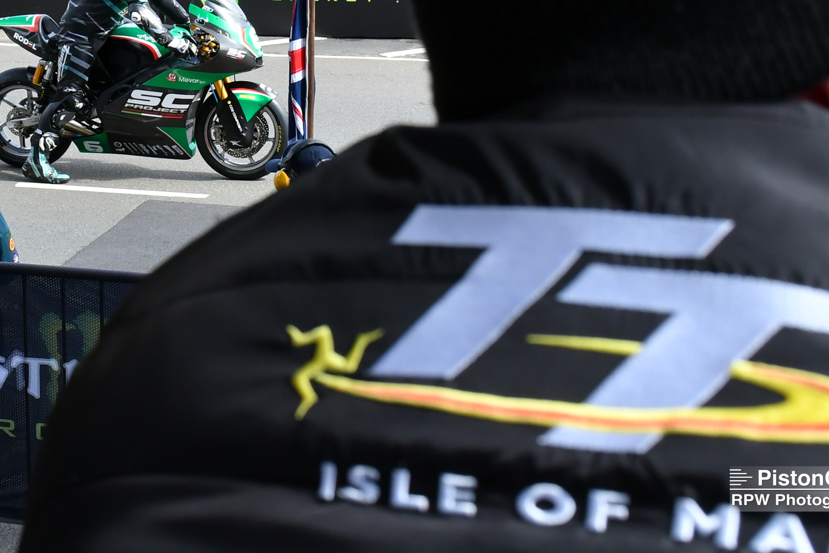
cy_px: 177
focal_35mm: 59
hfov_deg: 34.1
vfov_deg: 23.0
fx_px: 1352
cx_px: 375
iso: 640
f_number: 8
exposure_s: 1/800
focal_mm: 27
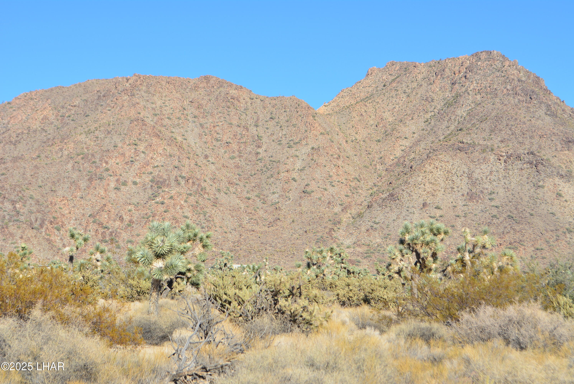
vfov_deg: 16.6
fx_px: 1316
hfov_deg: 24.6
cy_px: 192
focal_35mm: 82
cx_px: 287
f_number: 10
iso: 200
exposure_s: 1/320
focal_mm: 55
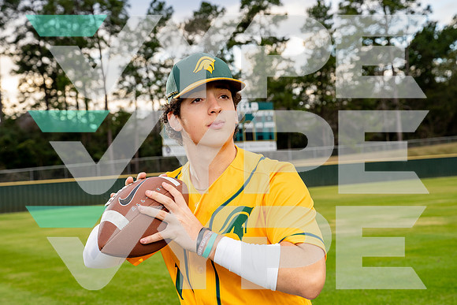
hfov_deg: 32.7
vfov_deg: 22.2
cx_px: 228
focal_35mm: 61
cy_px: 152
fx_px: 778
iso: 400
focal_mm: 54
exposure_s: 1/250
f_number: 5.6
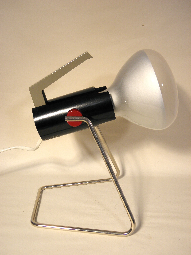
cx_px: 96
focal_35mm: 36
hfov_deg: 39.7
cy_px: 128
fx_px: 265
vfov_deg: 51.4
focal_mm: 6.4
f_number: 3.7
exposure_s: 1/40
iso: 100
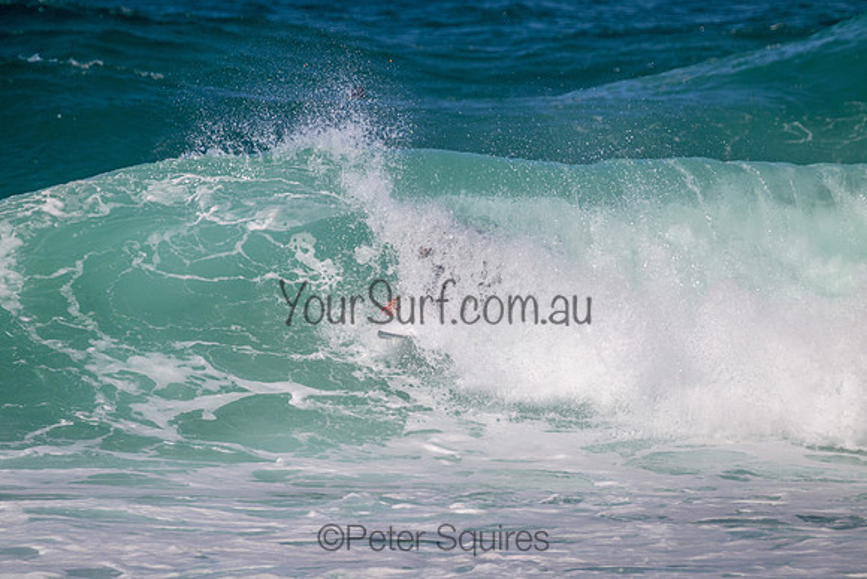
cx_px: 434
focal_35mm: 800
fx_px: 19270
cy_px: 290
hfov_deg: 2.6
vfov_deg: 1.7
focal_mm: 800
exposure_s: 1/1600
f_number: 11
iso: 450
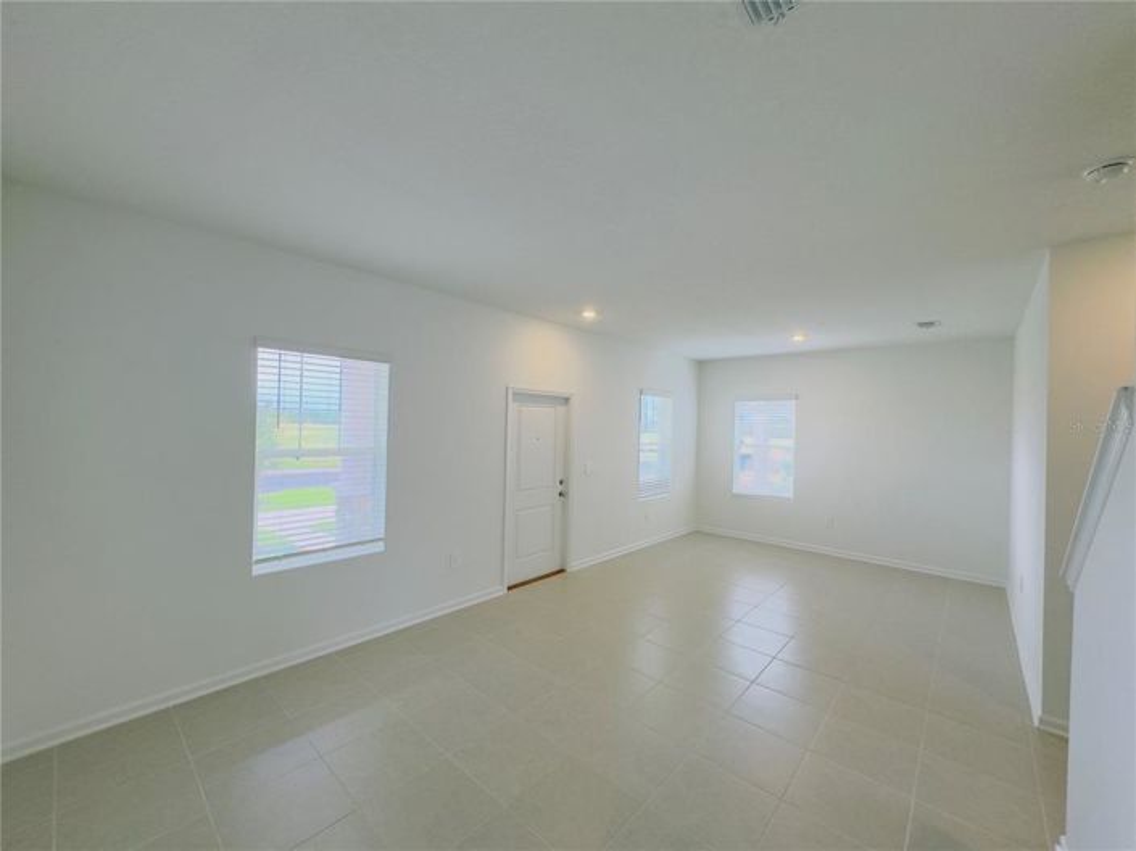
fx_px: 459
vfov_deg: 85.6
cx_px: 568
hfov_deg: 102.1
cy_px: 426
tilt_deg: -0.4
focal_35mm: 14
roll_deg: -1.8
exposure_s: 1/120
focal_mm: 2.22
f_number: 2.2
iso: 100
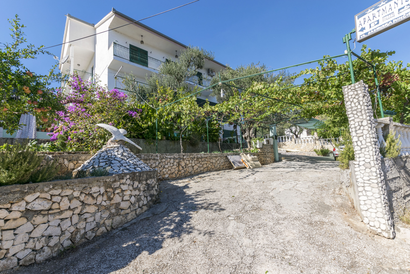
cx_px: 205
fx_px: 171
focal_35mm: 15
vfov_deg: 77.4
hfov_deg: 100.4
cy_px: 137
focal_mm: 10
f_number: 8
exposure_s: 1/320
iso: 100
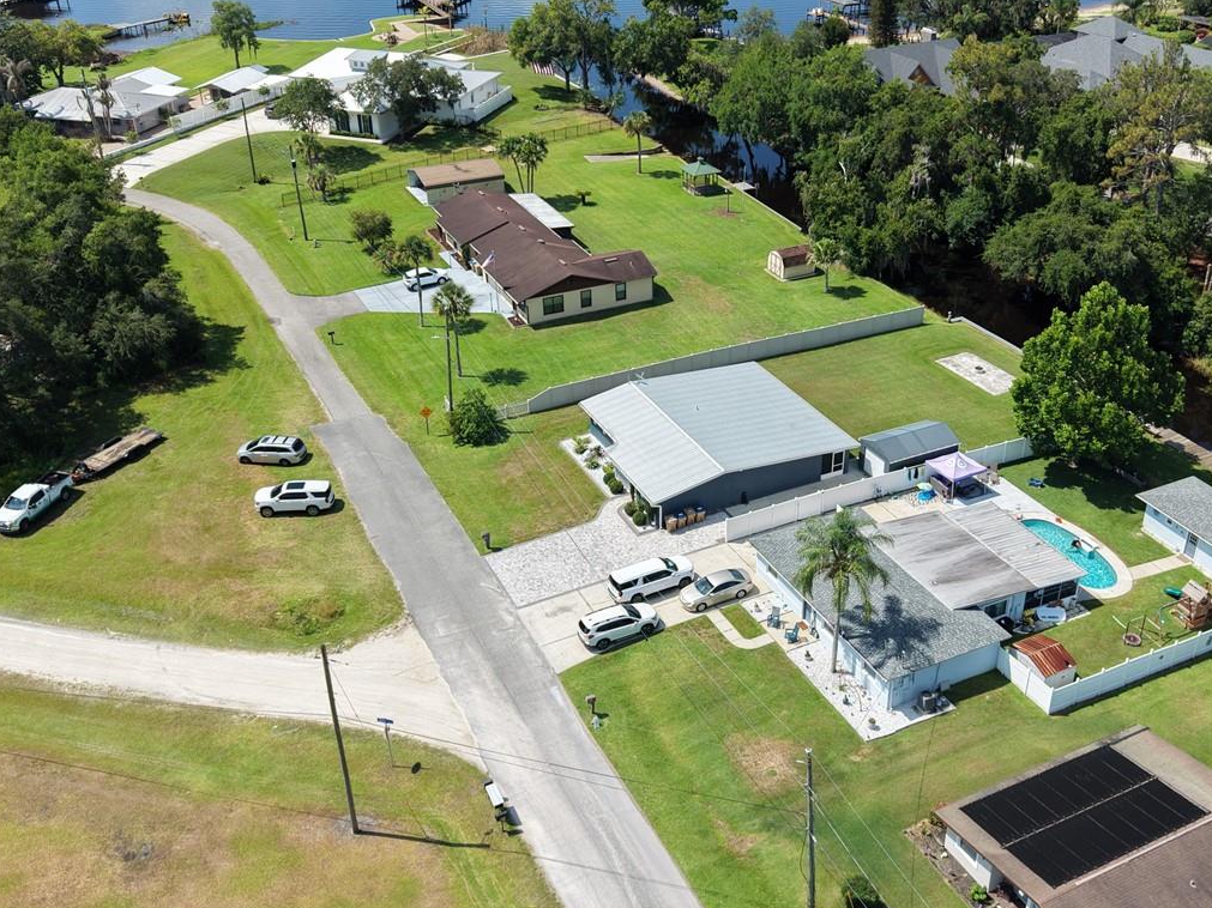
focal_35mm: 38
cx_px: 680
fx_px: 1330
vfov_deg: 37.7
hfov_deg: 48.9
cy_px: 428
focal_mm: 8.67
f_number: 1.8
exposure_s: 1/5000
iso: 280
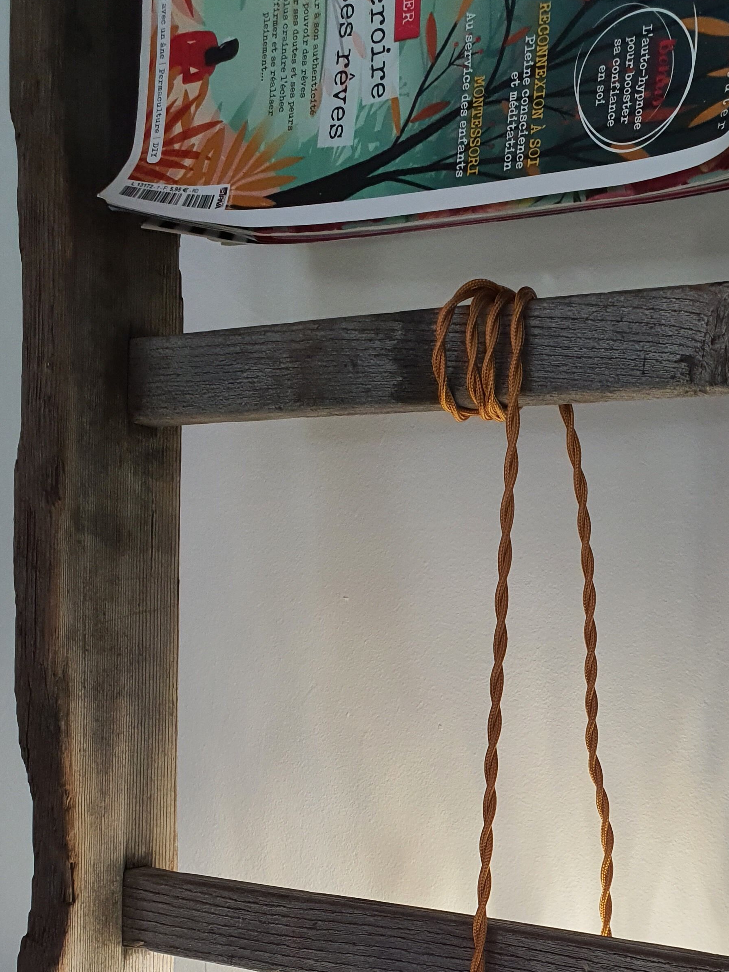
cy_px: 797
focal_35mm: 44
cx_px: 472
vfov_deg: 40.9
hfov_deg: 32.7
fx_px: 1236
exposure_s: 1/100
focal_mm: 4.3
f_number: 2.4
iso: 80
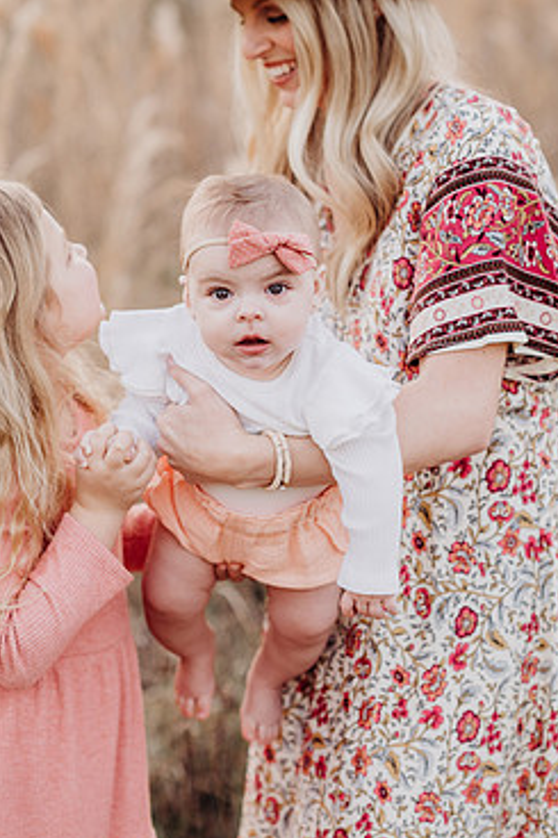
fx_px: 2420
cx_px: 278
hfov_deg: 13.2
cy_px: 346
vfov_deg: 19.6
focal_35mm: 104
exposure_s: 1/320
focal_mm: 85
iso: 320
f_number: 2.5
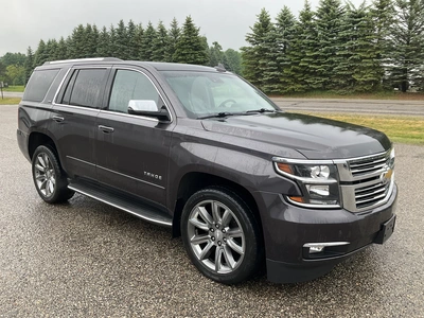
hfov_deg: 61.7
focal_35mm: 29
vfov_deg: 48.2
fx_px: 355
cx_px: 212
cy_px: 159
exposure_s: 1/239
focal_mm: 3
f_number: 1.8
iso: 20
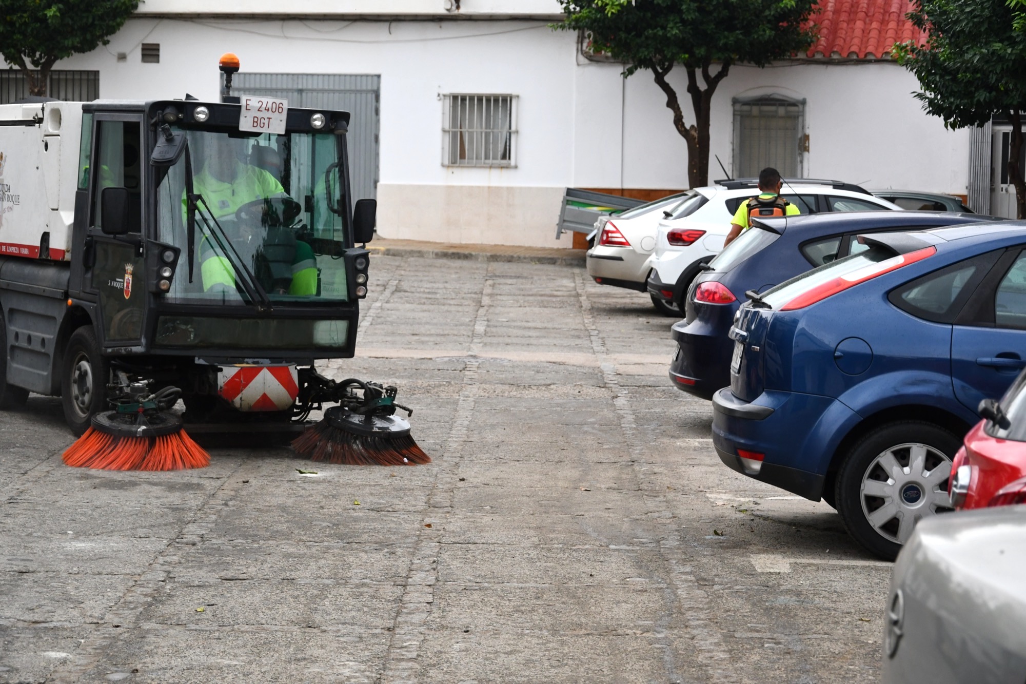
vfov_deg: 14.7
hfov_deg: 21.9
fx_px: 2650
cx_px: 513
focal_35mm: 93
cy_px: 342
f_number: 5.3
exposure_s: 1/500
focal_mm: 62
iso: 800
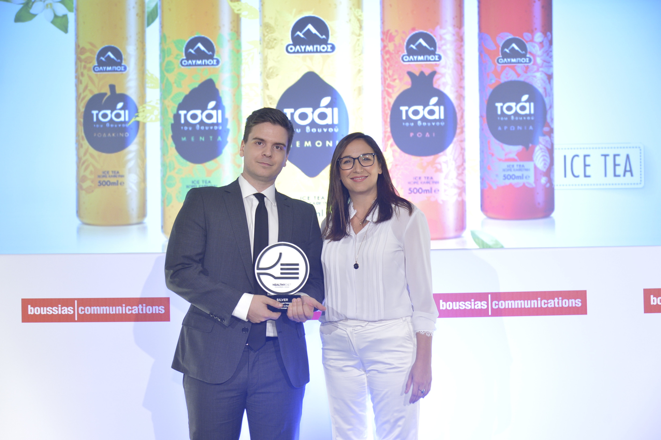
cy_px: 220
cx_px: 330
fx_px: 918
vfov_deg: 27.0
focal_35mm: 50
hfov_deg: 39.6
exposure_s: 1/160
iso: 2000
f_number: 4
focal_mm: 50
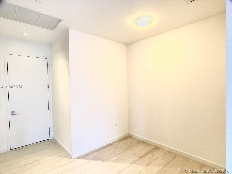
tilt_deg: -0.8
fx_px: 188
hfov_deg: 63.4
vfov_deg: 49.7
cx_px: 116
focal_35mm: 28
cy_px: 87
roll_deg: +0.6
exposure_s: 1/30
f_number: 1.8
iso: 25
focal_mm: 3.99
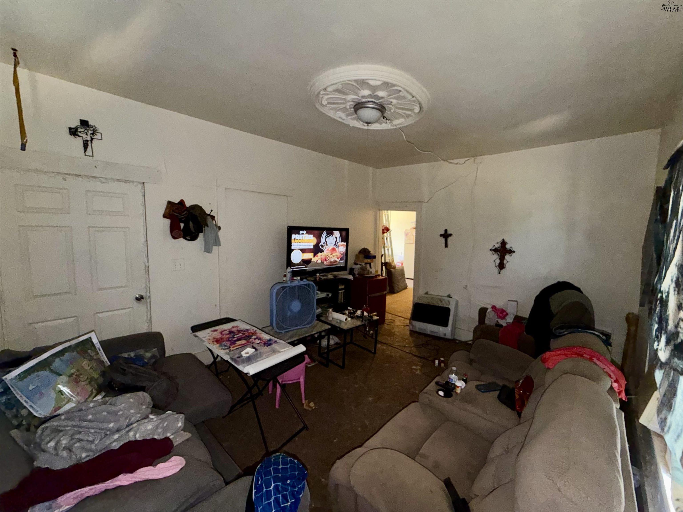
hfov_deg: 102.1
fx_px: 276
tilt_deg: -5.7
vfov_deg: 85.7
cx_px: 342
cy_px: 256
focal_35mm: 14
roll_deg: -1.3
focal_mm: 2.22
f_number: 2.2
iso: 250
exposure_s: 1/33
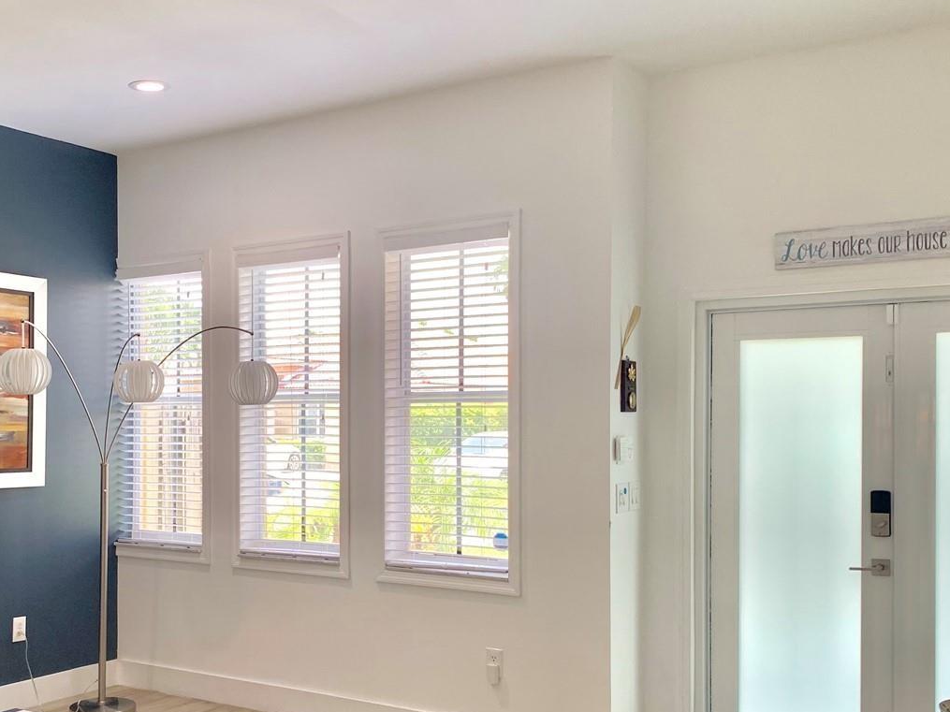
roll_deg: -0.3
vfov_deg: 35.0
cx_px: 329
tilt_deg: -2.5
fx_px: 1125
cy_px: 442
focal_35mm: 41
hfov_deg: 45.2
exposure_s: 1/120
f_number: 1.8
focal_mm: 4.25
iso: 64
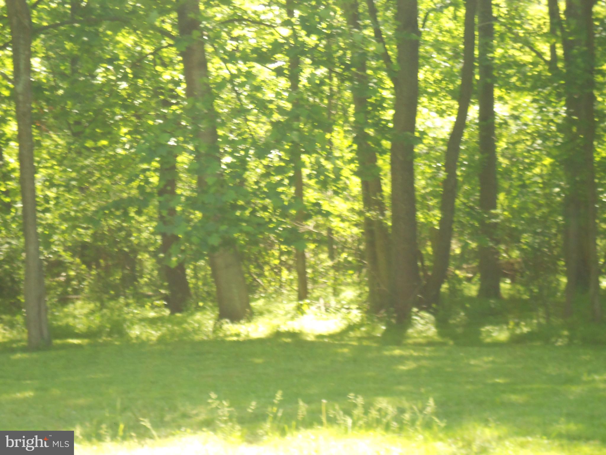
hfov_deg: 17.4
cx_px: 303
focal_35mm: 113
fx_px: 1978
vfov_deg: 13.1
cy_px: 228
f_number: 6
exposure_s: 1/60
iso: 200
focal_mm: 20.1
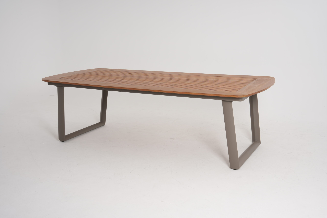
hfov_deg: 45.4
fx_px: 391
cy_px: 109
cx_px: 164
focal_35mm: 43
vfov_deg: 31.2
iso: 200
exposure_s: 1/125
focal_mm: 43
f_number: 18
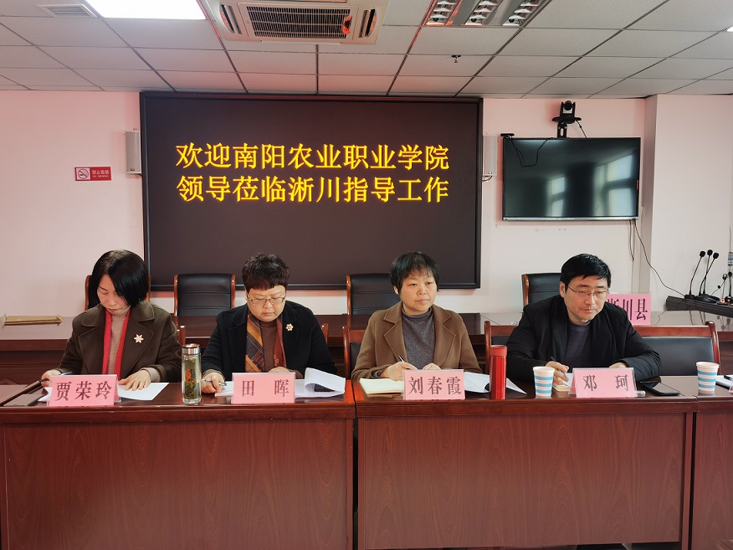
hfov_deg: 56.8
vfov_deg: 44.2
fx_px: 678
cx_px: 366
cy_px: 275
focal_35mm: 32
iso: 125
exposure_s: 1/100
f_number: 1.6
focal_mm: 5.56
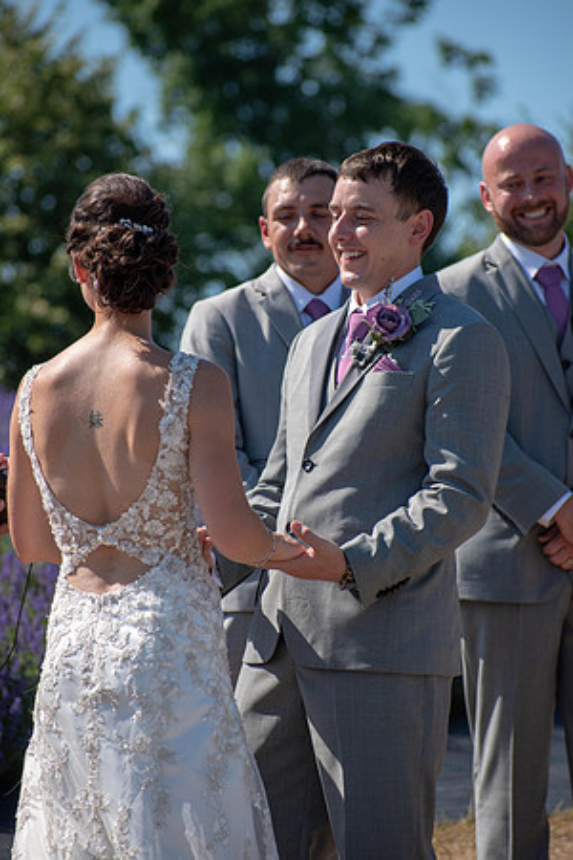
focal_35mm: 270
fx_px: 6446
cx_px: 286
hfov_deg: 5.1
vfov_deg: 7.6
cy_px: 430
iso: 280
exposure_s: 1/2000
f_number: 5.6
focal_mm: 180
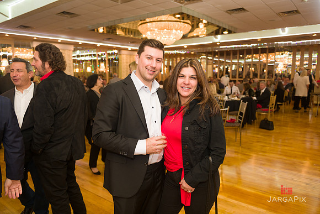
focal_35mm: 27
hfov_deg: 67.4
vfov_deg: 48.0
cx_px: 160
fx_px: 240
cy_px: 107
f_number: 3.2
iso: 1000
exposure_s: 1/125
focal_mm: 27
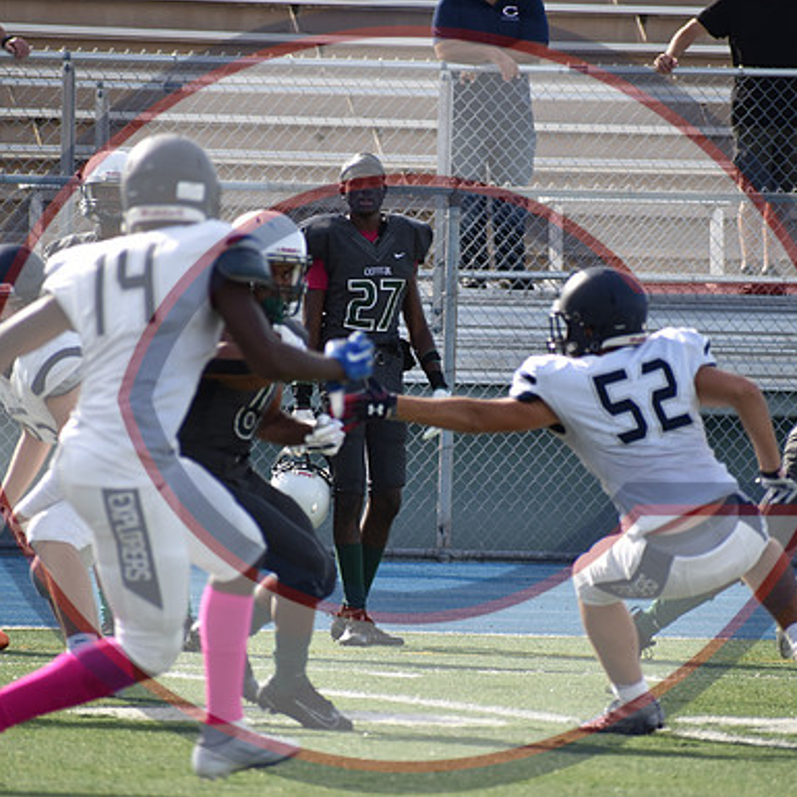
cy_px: 398
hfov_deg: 3.0
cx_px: 400
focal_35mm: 577
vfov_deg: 3.0
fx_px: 15030
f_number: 6.3
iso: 500
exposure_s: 1/1000
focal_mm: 300
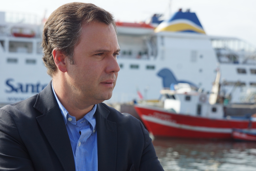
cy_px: 86
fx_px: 747
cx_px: 128
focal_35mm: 105
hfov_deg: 19.5
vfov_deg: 13.0
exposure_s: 1/400
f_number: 6.3
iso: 250
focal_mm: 70
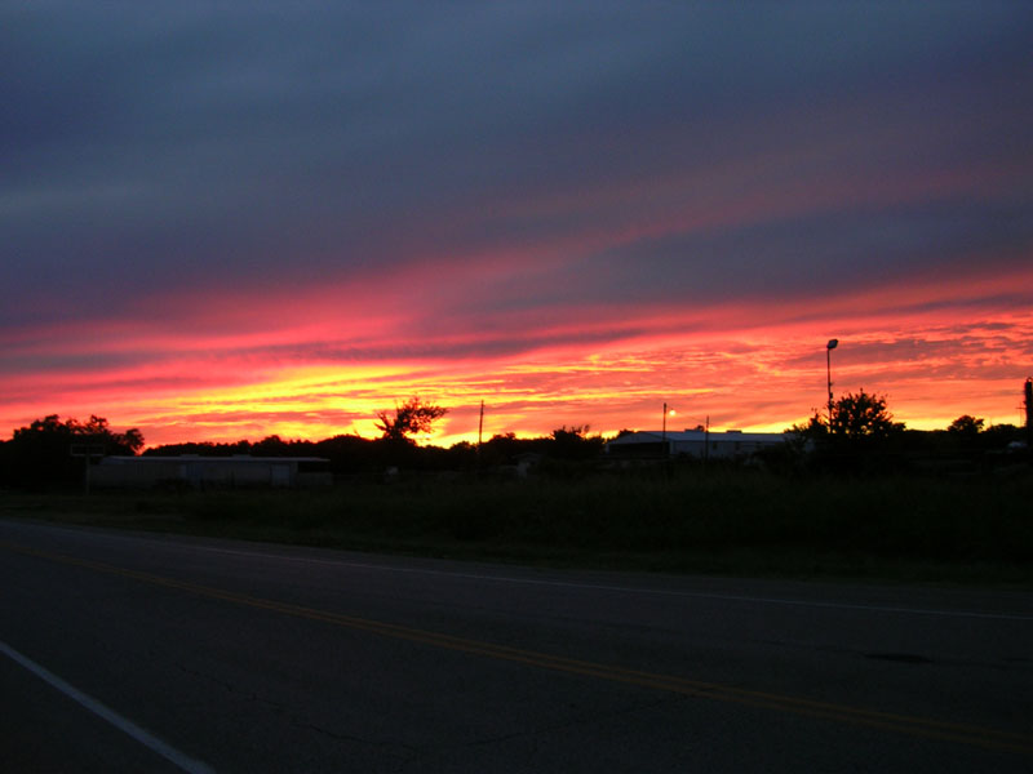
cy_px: 387
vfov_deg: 37.7
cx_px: 516
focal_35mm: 38
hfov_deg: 49.0
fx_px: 1134
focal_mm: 5.8
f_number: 2.8
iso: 50
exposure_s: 1/20.8
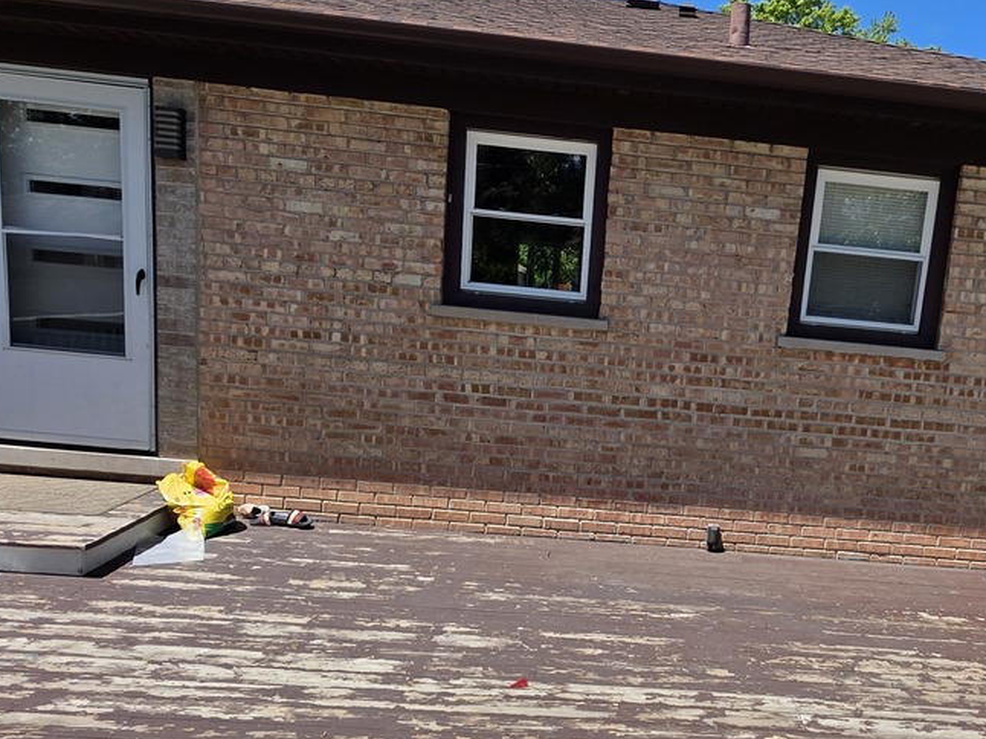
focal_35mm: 29
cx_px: 698
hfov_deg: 59.4
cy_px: 444
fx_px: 826
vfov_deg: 47.9
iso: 40
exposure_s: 1/2565
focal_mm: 2.2
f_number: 1.9
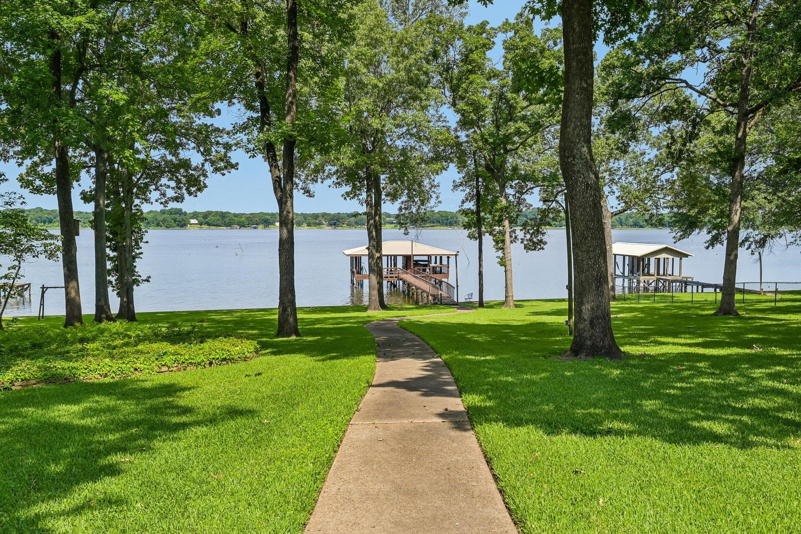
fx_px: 667
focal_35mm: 30
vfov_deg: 43.6
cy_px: 267
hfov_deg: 61.9
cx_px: 400
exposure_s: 1/640
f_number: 8
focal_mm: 30
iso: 400
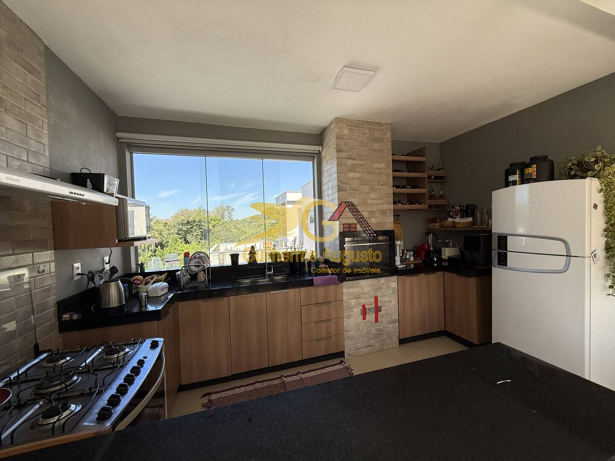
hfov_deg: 102.1
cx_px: 308
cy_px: 230
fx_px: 249
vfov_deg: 85.7
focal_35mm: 14
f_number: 2.2
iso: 50
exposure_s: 1/436
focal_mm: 2.22
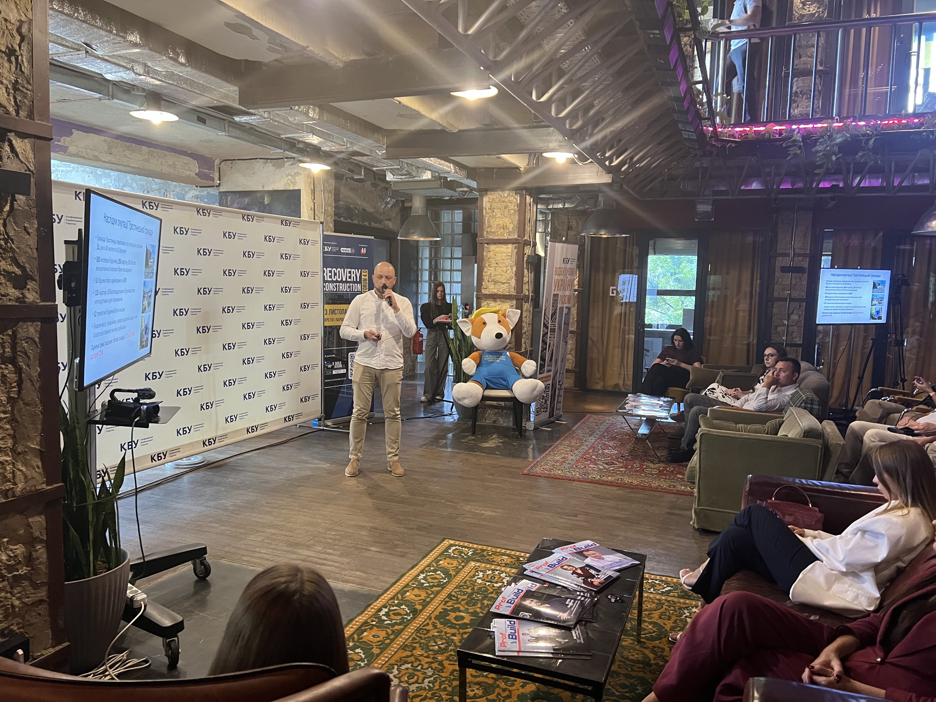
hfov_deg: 67.3
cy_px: 351
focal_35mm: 26
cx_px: 468
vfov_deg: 53.1
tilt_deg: -5.4
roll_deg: -1.7
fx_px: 703
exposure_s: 1/50
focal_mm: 5.7
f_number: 1.5
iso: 400
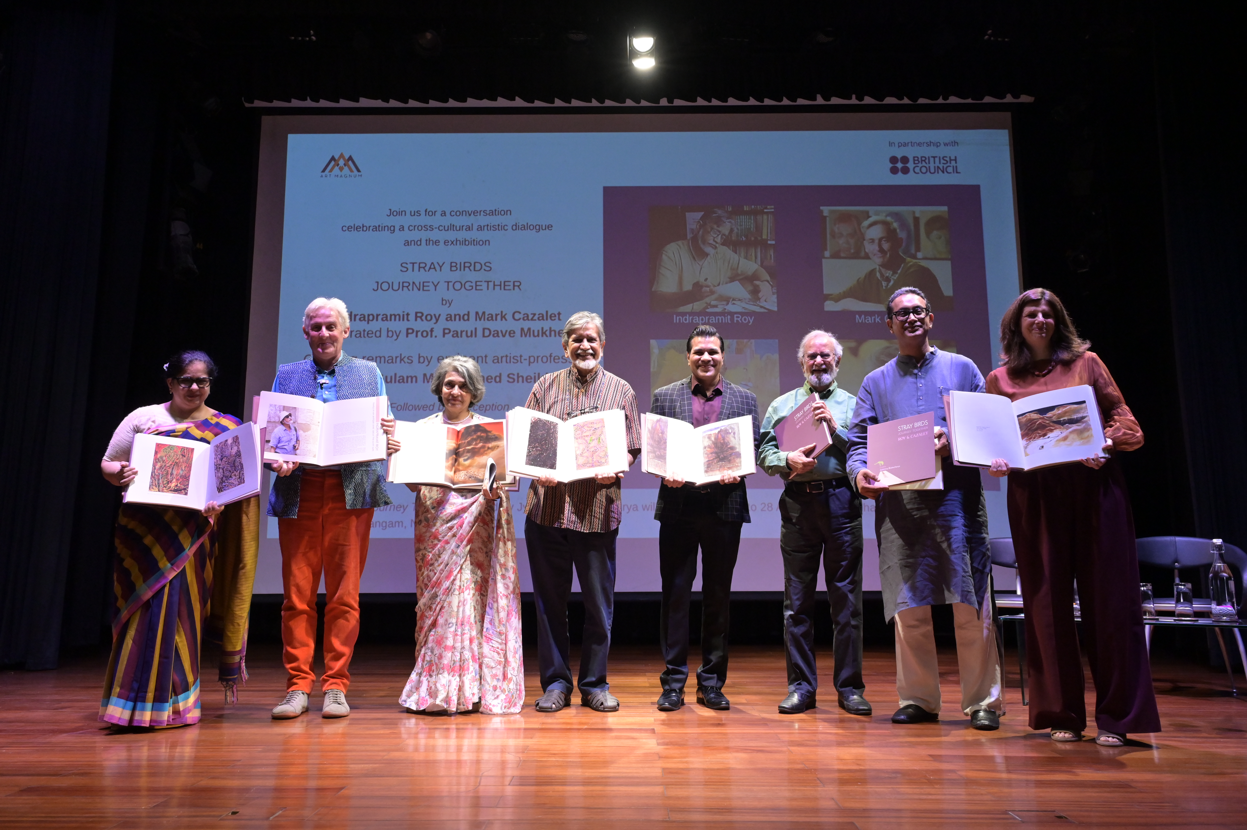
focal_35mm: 27
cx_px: 624
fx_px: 935
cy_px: 415
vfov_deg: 47.9
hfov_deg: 67.4
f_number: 6.3
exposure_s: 1/160
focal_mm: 27
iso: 5000
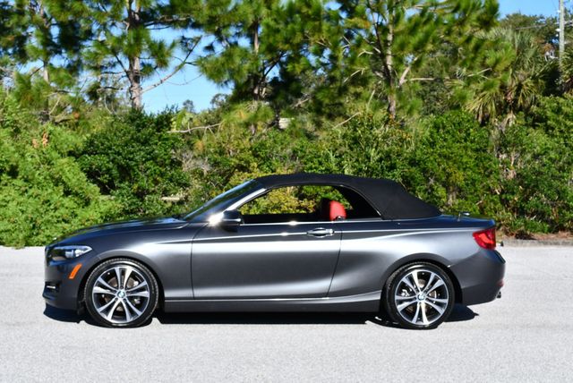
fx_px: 956
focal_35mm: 60
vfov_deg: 22.7
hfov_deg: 33.4
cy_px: 192
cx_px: 286
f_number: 8
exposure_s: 1/250
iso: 125
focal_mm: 30
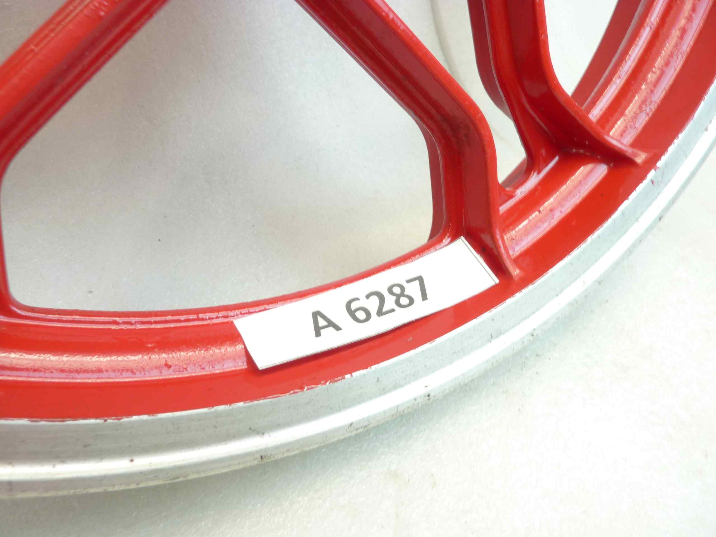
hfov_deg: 69.4
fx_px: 517
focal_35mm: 25
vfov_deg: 54.9
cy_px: 268
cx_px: 358
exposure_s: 1/13
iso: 80
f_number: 3.3
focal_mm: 4.1
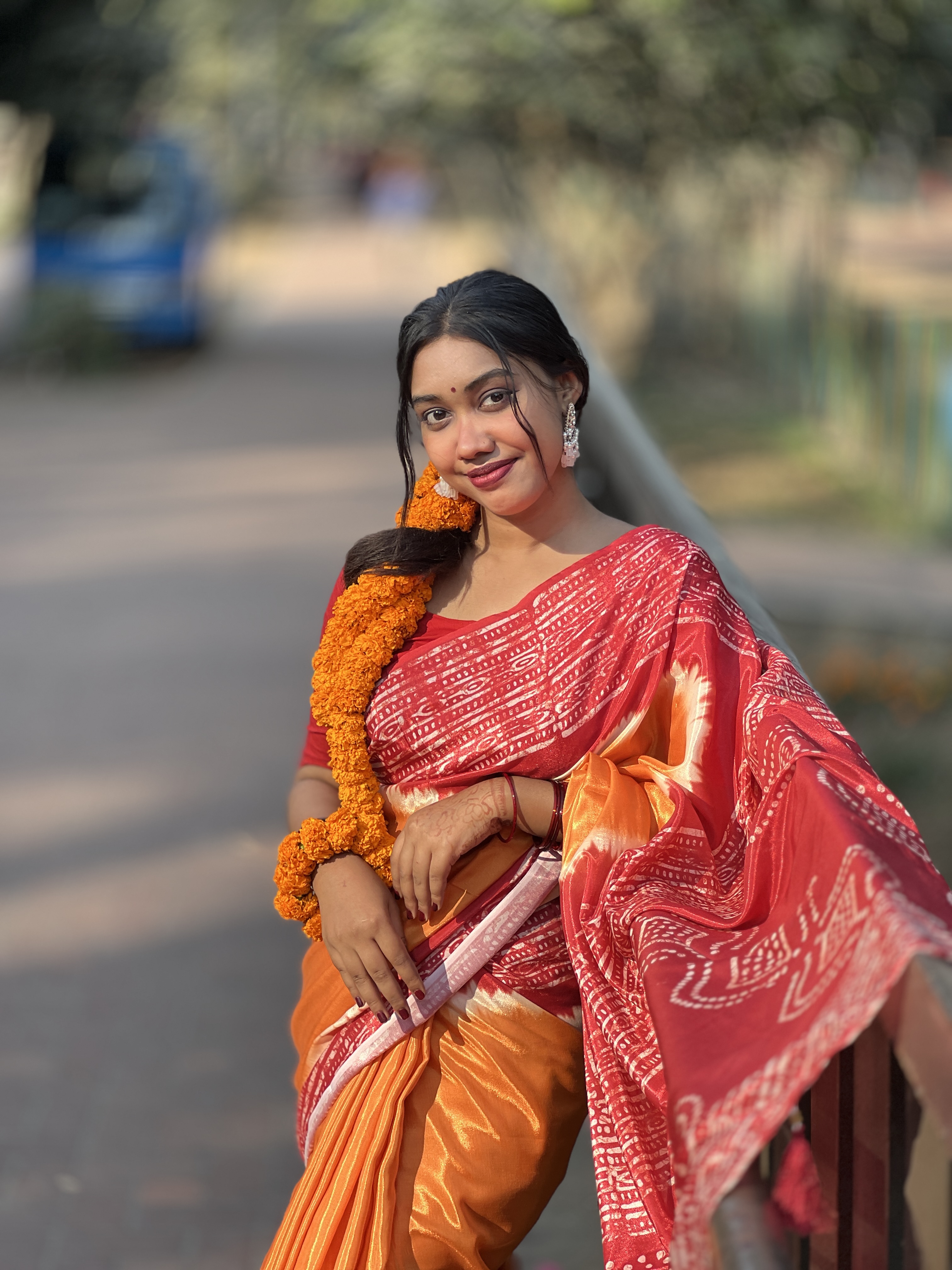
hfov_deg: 19.1
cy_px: 635
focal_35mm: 77
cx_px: 476
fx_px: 2824
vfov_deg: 25.3
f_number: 2.8
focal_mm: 9
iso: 20
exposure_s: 1/121
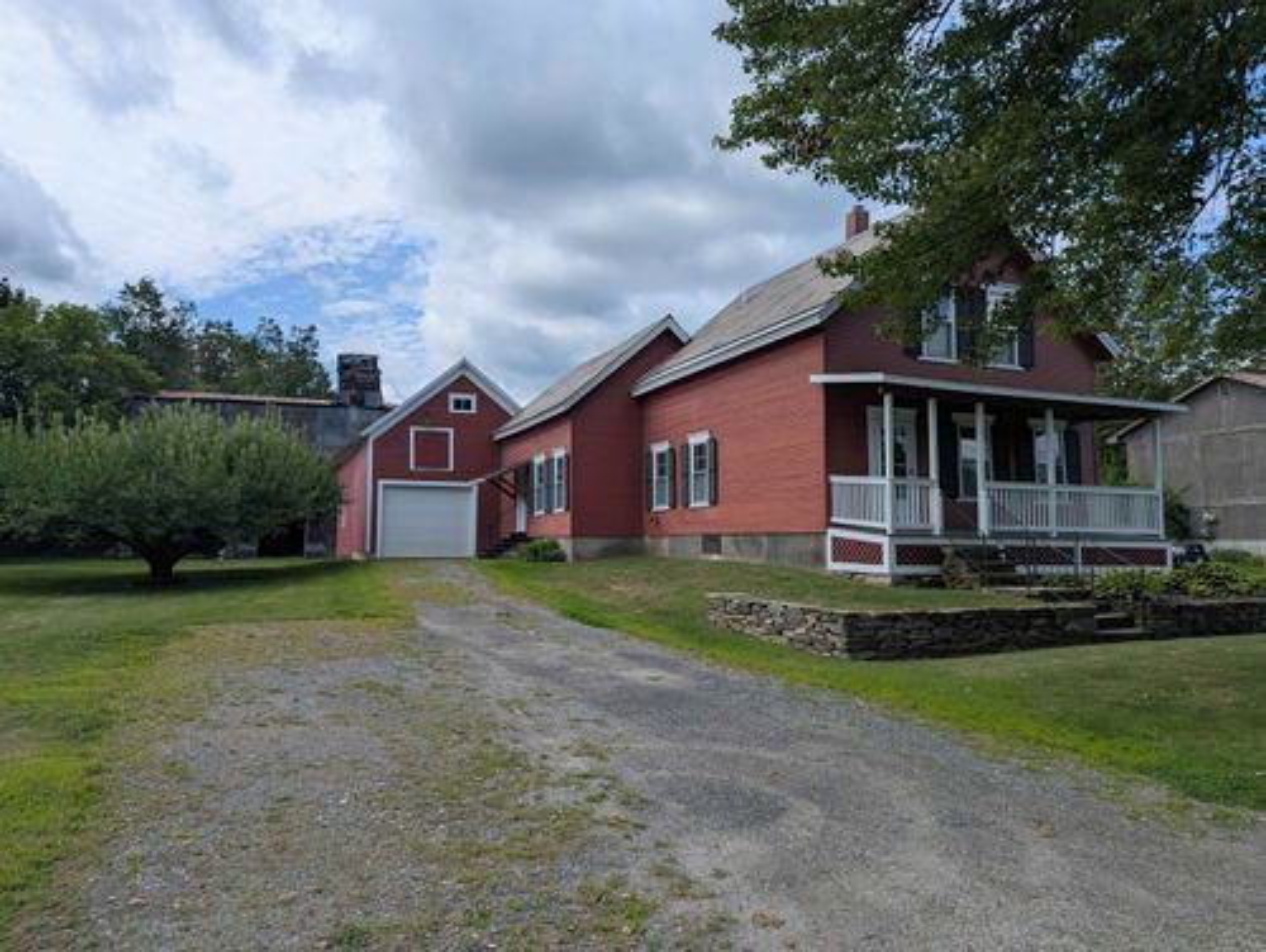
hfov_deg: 71.5
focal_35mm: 24
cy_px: 476
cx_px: 633
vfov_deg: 56.9
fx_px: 879
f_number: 1.85
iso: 48
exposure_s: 1/2899
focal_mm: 6.81
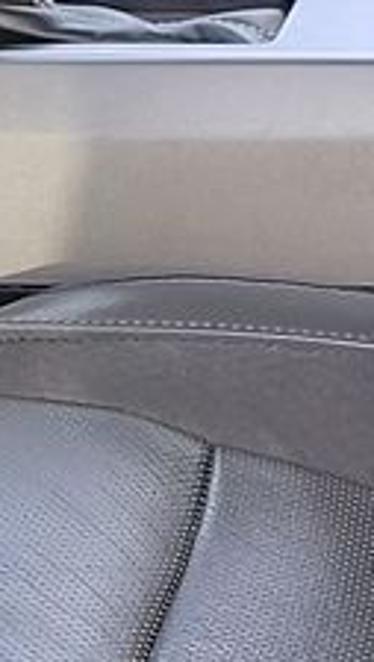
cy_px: 282
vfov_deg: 11.6
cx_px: 445
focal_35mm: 186
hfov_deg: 6.5
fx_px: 3271
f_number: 1.8
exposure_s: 1/59
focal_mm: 6.7
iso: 101
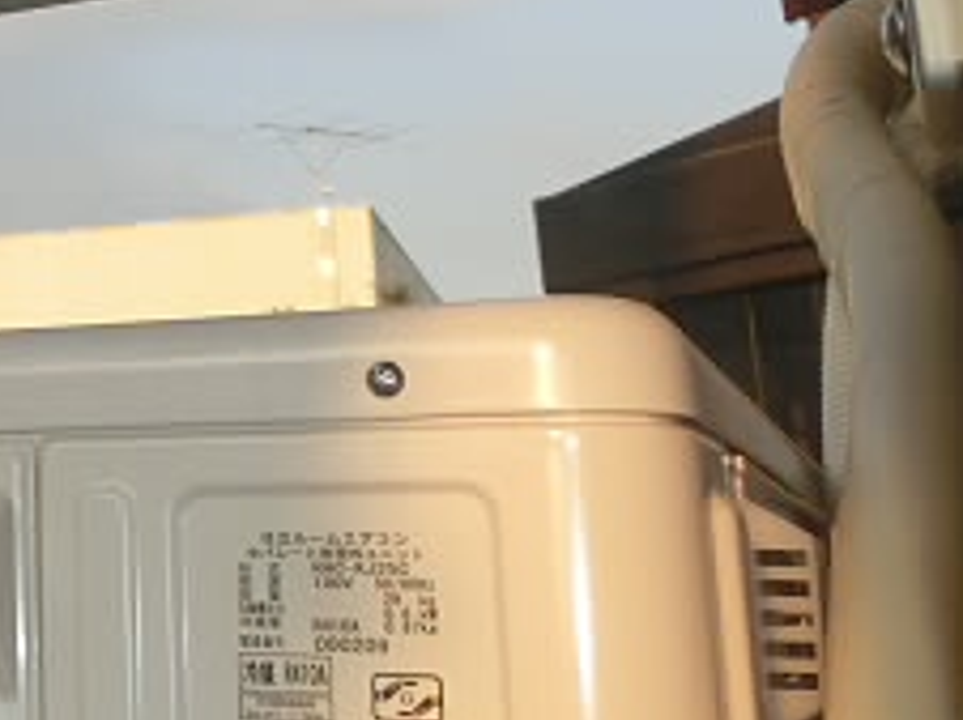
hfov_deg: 21.9
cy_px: 87
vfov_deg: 18.8
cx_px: -398
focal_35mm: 77
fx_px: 2140
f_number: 3
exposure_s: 1/500
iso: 80
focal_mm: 4.24
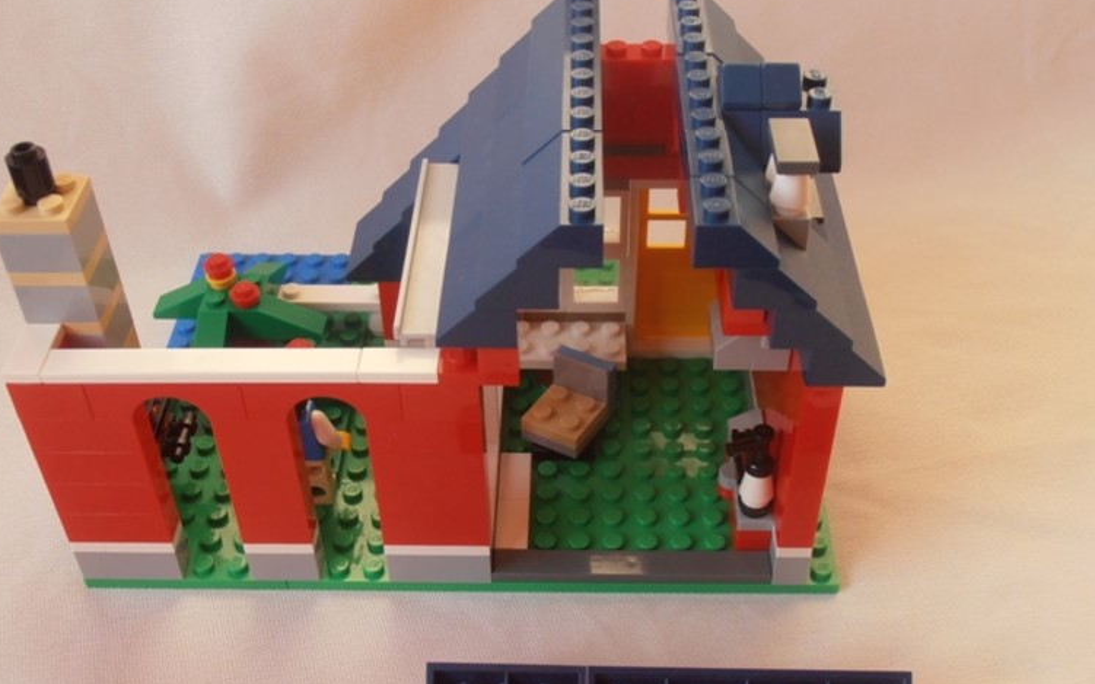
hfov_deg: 42.7
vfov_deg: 27.3
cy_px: 424
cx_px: 541
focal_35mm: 47
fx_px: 1402
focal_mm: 6.61
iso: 80
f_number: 3.9
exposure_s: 1/40
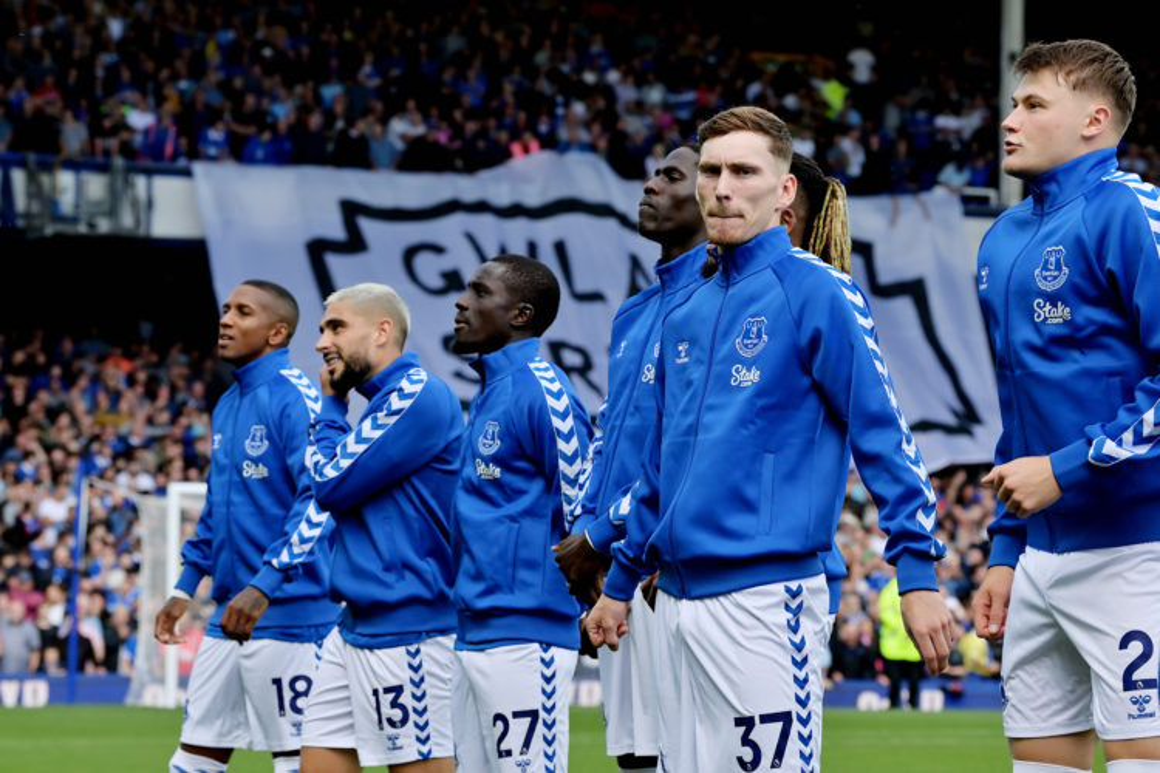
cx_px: 580
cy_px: 386
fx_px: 3544
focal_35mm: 110
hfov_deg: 18.6
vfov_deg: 12.5
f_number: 5.6
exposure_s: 1/1600
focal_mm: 110
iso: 500
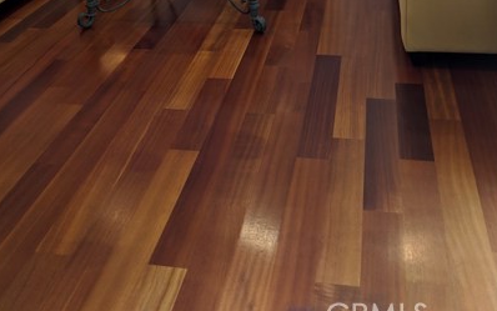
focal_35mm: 46
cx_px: 235
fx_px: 623
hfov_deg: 43.5
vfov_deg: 25.1
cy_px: -67
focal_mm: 4.44
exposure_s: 1/125
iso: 72
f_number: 1.8
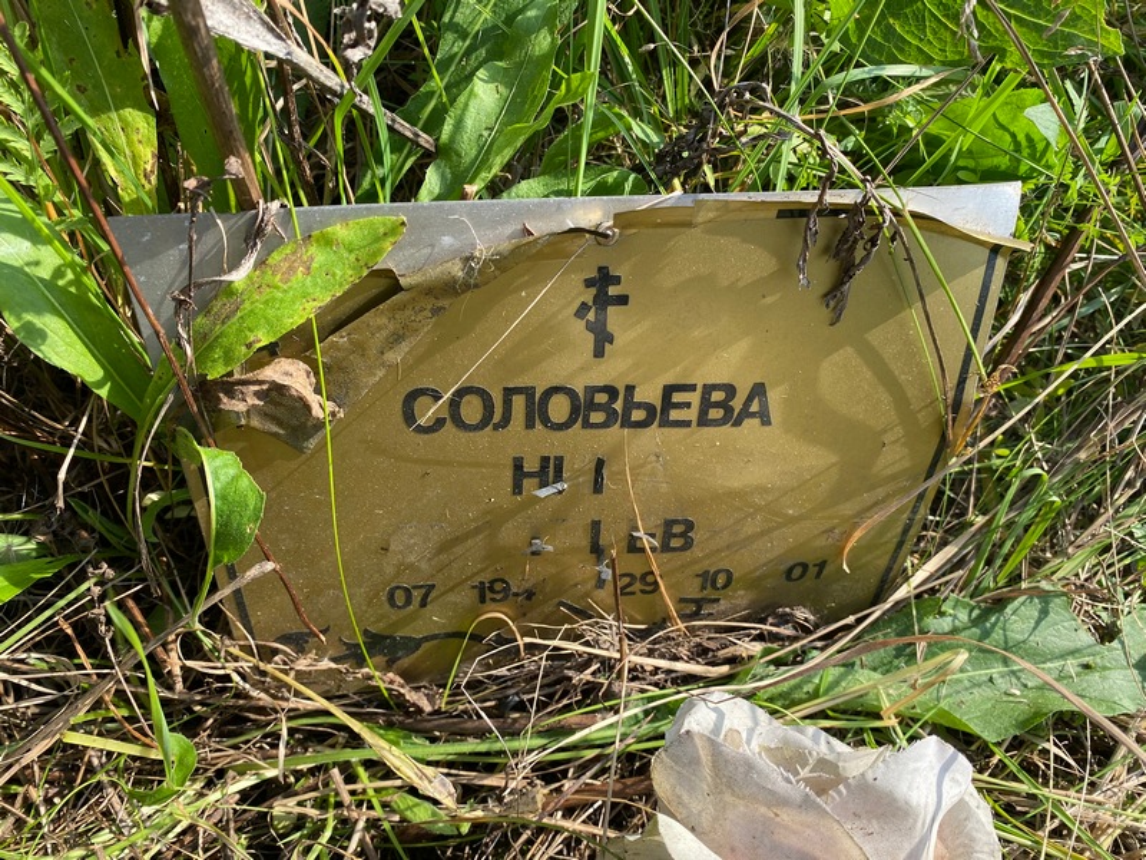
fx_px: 861
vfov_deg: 53.1
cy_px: 430
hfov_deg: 67.3
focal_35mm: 26
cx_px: 573
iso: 32
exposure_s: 1/685
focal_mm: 4.25
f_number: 1.8
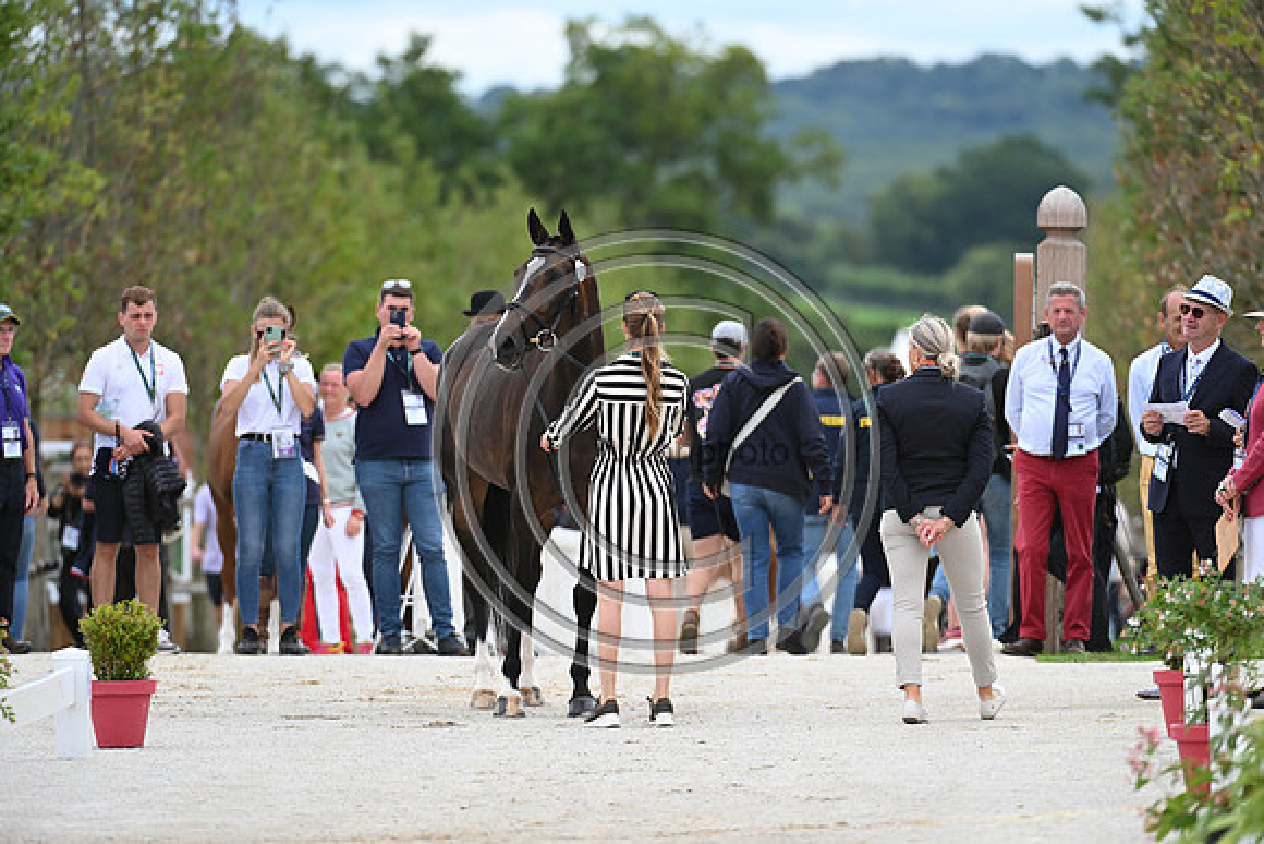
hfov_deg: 5.2
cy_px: 422
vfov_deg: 3.4
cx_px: 632
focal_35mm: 400
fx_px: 14047
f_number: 5.6
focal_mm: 400
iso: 720
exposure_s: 1/1600
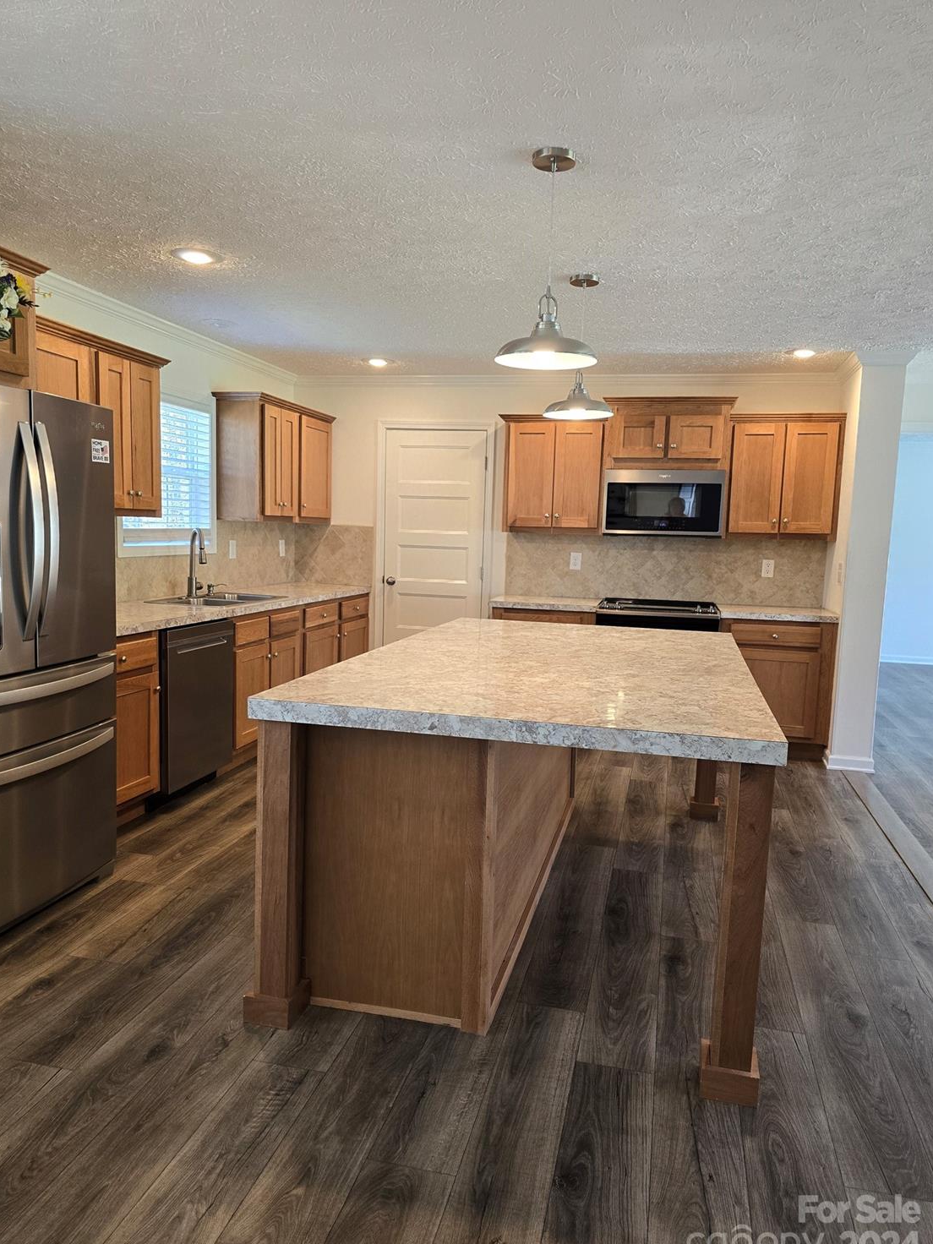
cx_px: 468
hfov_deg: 56.8
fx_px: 862
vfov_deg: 71.6
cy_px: 636
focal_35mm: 24
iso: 200
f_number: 1.7
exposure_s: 1/120
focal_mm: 6.3
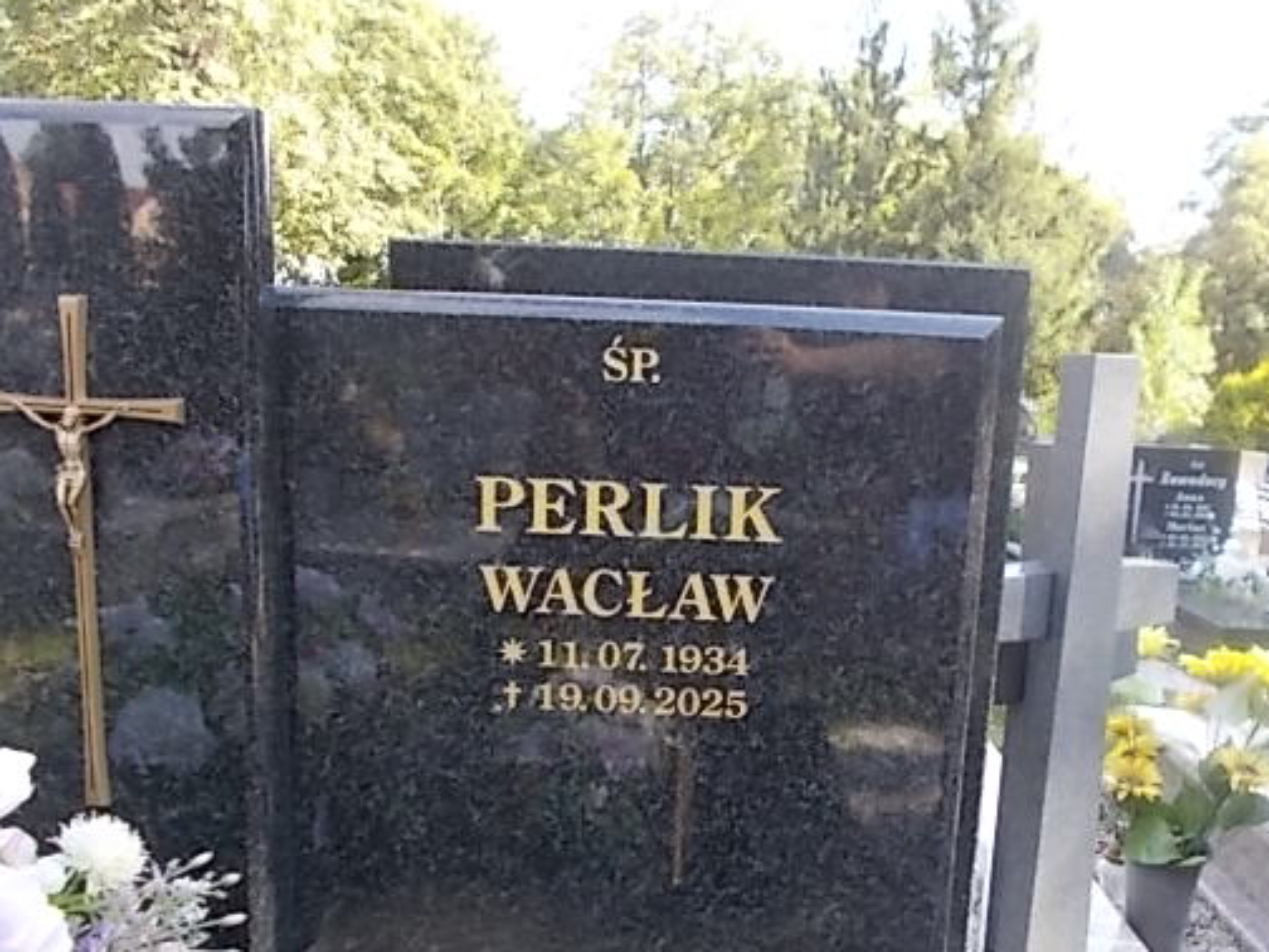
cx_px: 702
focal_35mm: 33
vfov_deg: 42.6
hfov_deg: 55.2
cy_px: 594
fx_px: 1210
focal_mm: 4.6
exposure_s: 1/80
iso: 80
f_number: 3.2
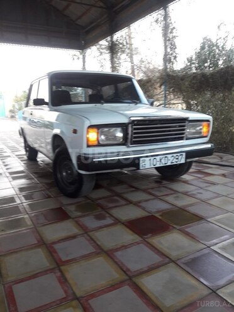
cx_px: 117
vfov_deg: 63.4
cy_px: 156
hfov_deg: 49.7
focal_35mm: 28
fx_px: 252
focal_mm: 3.7
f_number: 1.9
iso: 125
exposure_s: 1/33
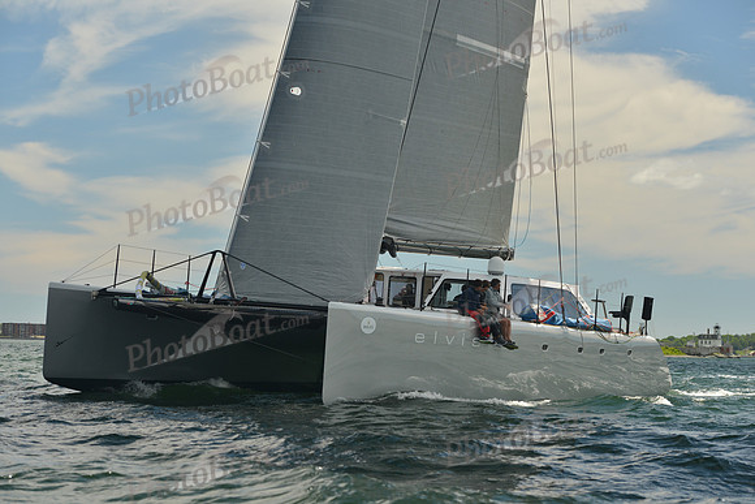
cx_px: 378
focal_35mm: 100
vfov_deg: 13.7
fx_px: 2098
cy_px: 252
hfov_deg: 20.4
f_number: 5.6
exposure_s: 1/1000
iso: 400
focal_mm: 100
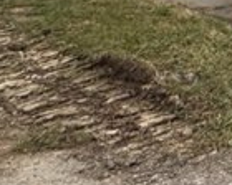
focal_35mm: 88
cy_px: -227
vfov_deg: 13.7
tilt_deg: +12.1
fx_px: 604
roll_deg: +1.9
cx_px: 550
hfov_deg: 14.5
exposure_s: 1/204
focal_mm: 2.22
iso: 40
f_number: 2.2
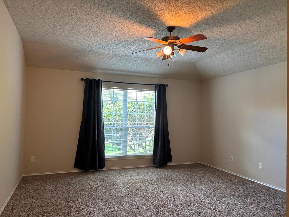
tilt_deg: +1.4
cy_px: 108
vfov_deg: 53.1
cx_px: 144
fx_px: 217
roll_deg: -1.5
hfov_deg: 67.3
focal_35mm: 26
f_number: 1.6
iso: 200
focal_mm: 5.96
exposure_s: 1/60
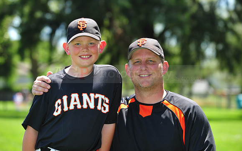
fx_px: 1352
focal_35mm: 205
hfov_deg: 10.2
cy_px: 70
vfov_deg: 6.4
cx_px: 121
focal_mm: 200
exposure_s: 1/320
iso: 200
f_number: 5.6
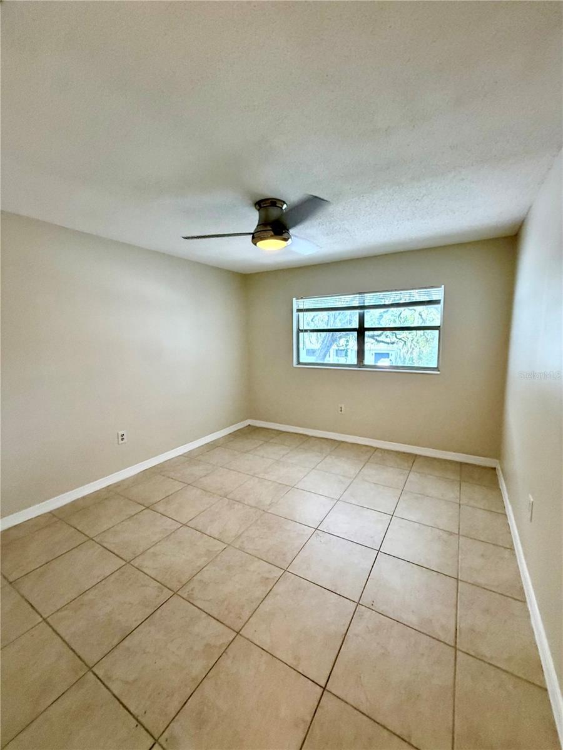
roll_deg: -0.3
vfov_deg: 102.1
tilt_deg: -9.8
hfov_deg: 85.7
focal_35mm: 14
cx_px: 282
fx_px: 304
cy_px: 375
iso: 320
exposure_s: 1/60
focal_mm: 2.22
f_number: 2.2
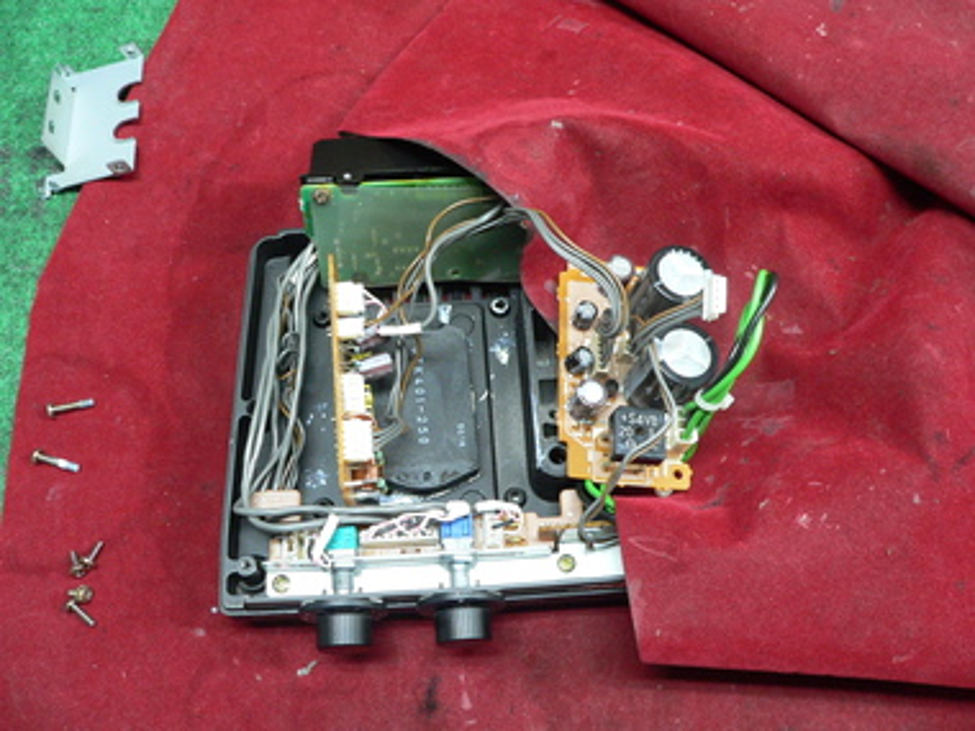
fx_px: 1014
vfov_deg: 39.7
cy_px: 366
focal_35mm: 36
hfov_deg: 51.4
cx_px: 488
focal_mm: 6
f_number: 2.8
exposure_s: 1/8
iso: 200
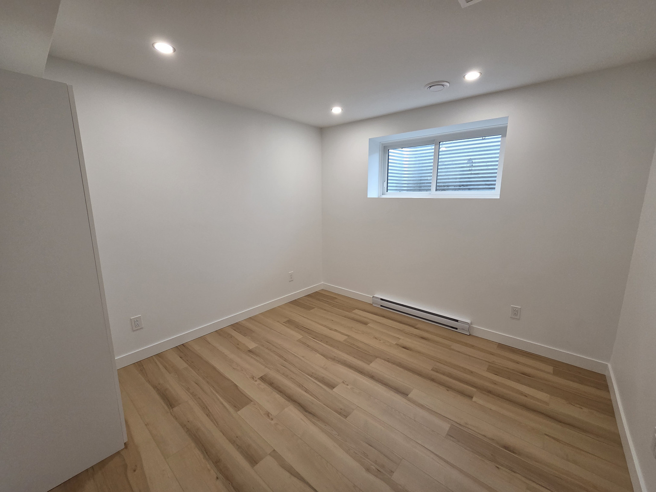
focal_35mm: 13
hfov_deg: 106.2
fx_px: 246
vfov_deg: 89.9
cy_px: 246
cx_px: 328
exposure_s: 1/120
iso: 250
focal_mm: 2.2
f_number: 2.2
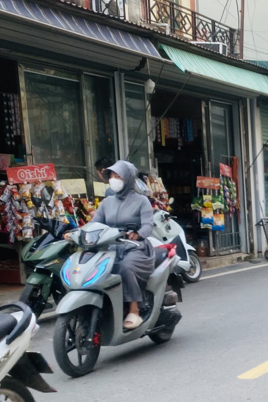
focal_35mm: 71
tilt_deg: -8.6
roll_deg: +1.1
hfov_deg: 16.7
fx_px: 793
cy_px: 332
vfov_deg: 27.8
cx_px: 448
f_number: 1.8
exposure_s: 1/198
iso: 32
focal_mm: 4.25
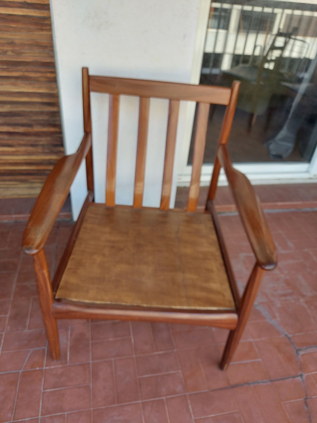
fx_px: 293
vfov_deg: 71.6
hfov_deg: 56.8
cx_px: 158
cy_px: 212
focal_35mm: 24
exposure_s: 1/120
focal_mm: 5.23
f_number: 1.8
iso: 50
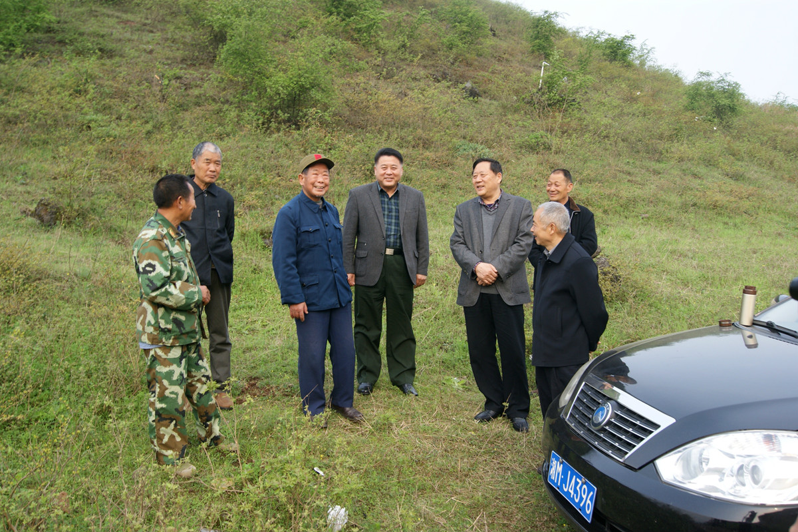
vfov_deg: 39.9
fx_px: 731
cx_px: 399
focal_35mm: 33
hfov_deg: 57.2
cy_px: 266
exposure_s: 1/60
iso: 100
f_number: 6.3
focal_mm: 22
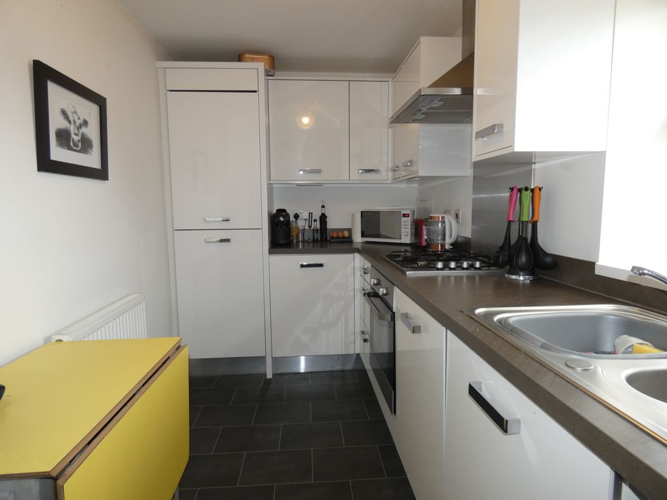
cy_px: 250
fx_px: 385
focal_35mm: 20
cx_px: 334
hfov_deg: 81.7
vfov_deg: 66.0
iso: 160
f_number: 2.8
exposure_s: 1/60
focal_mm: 3.6
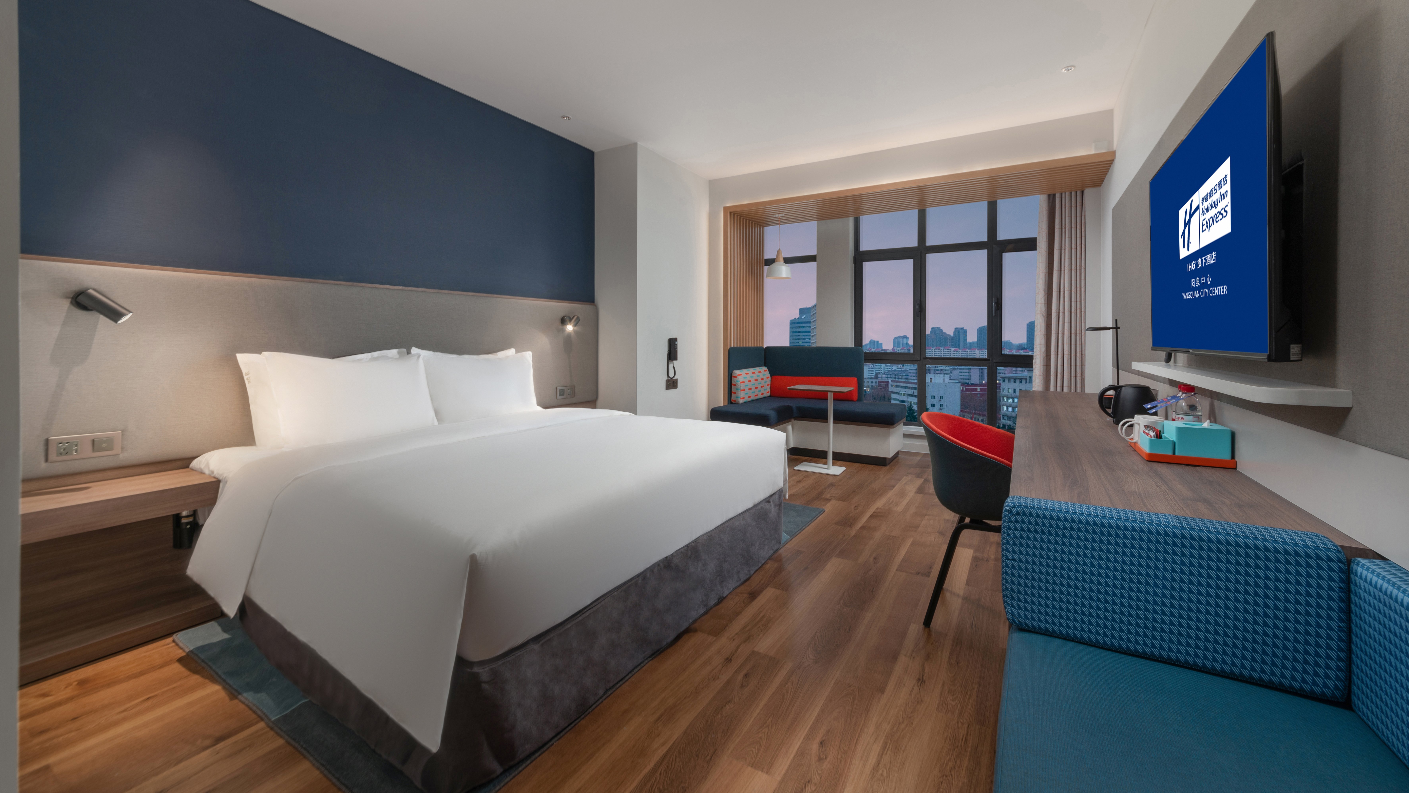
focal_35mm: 13
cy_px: 371
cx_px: 697
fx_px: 486
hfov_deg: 110.8
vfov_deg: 78.3
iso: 125
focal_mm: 12
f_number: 10
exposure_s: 1/10
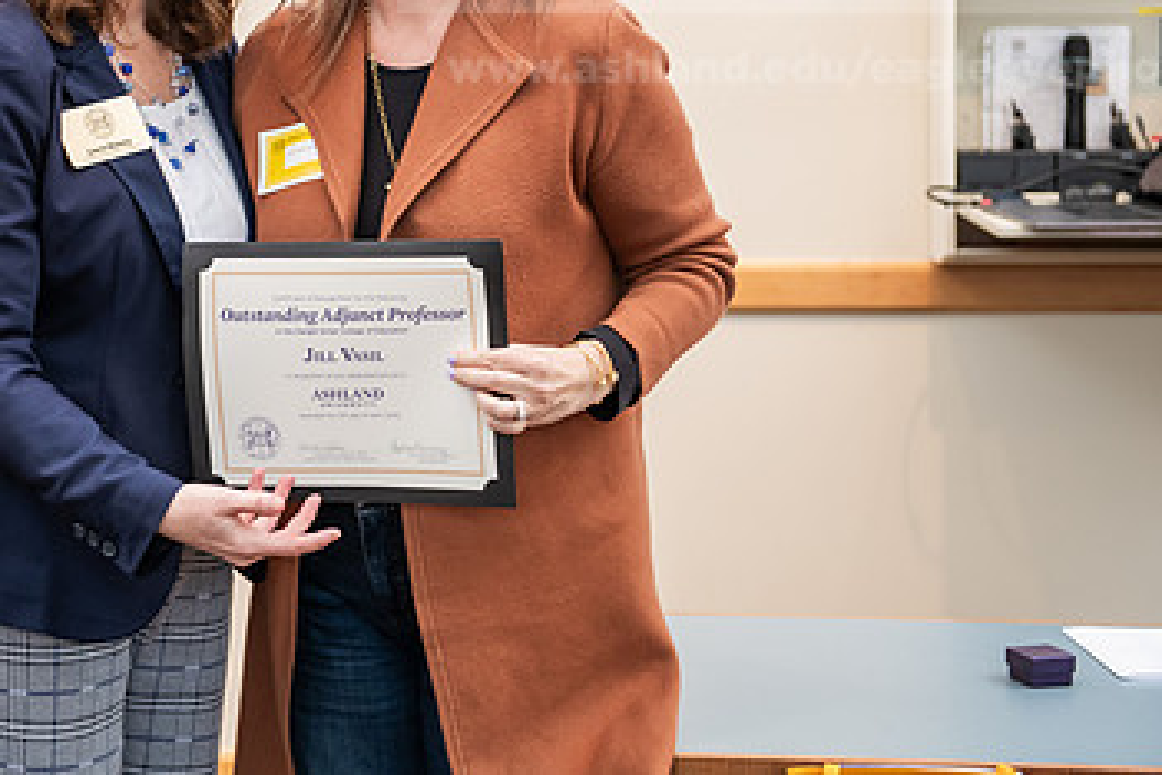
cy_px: 137
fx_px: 2937
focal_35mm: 91
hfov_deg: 22.2
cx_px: 298
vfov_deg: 14.9
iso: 1000
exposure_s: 1/160
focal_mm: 55
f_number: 3.5
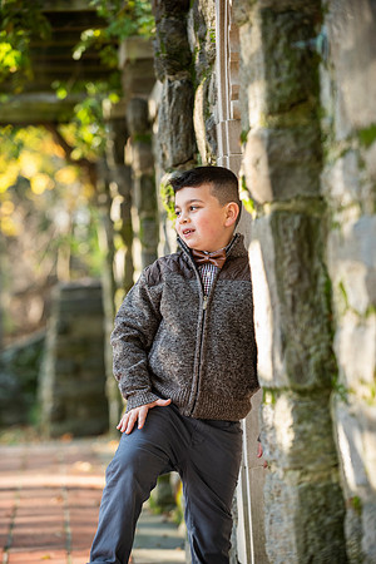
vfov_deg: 15.8
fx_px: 2037
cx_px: 188
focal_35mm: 130
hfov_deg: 10.5
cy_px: 282
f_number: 3.5
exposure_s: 1/160
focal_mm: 130
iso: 320
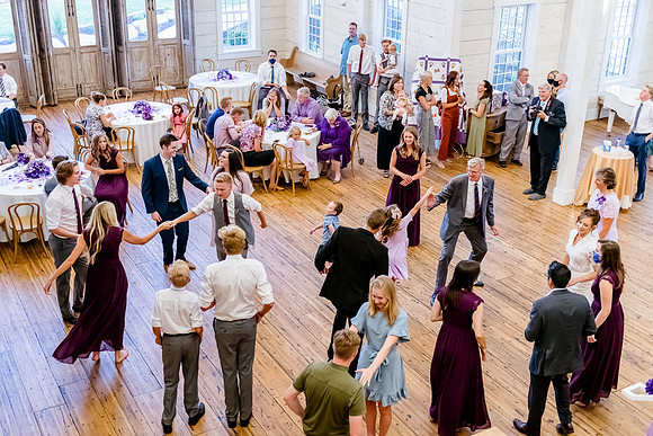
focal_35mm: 40
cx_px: 307
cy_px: 227
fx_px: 734
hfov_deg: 47.9
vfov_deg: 33.1
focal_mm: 38
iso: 3200
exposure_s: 1/640
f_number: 3.2
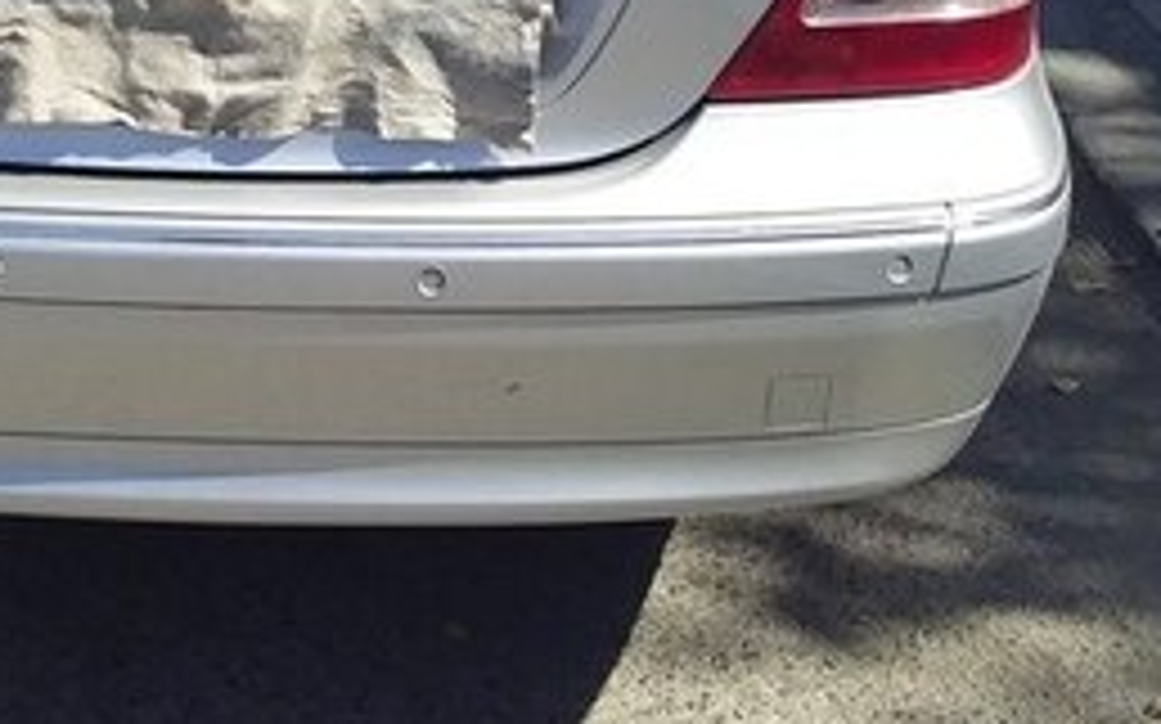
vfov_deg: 14.7
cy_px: -281
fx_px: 2657
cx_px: 162
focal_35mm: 84
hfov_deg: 24.1
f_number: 2.2
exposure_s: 1/1083
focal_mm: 3.3
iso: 40
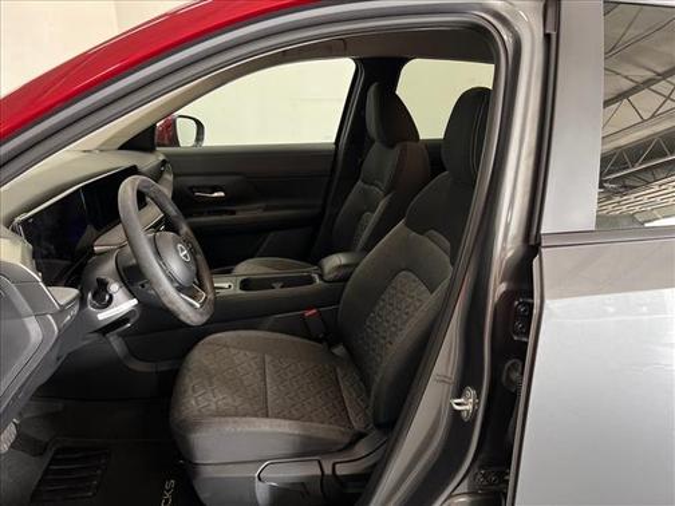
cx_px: 338
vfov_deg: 53.1
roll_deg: -1.1
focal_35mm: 26
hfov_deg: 67.3
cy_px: 253
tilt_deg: -18.6
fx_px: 507
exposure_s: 1/60
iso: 100
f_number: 1.5
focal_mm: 5.7
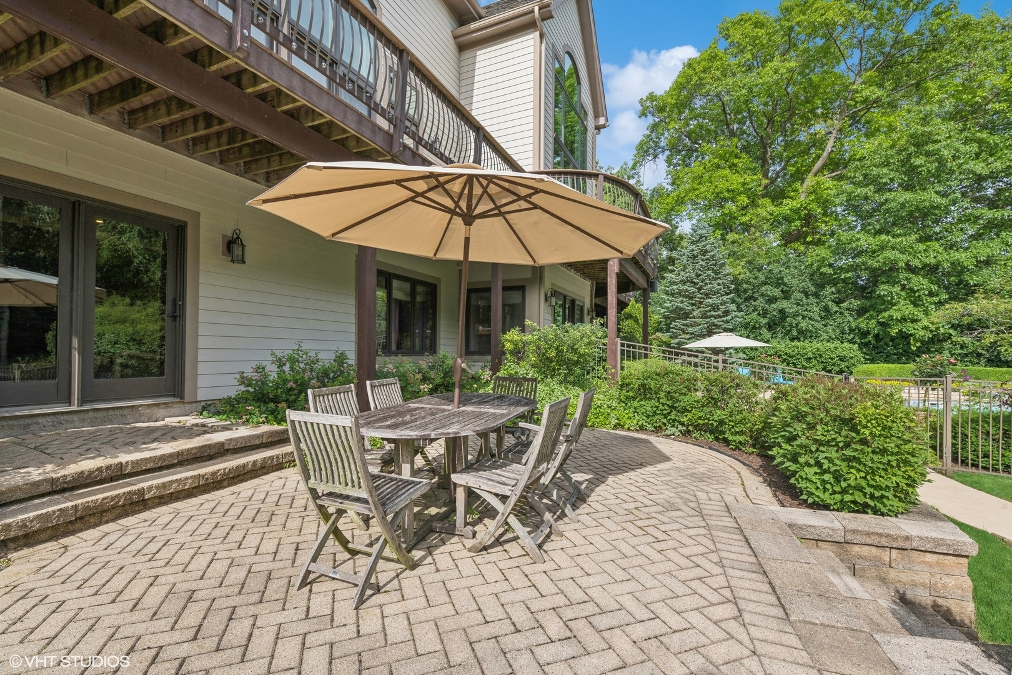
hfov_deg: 96.7
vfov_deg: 73.7
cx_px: 506
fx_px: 450
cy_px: 338
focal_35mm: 16
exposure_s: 1/250
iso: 200
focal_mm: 16
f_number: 9.5
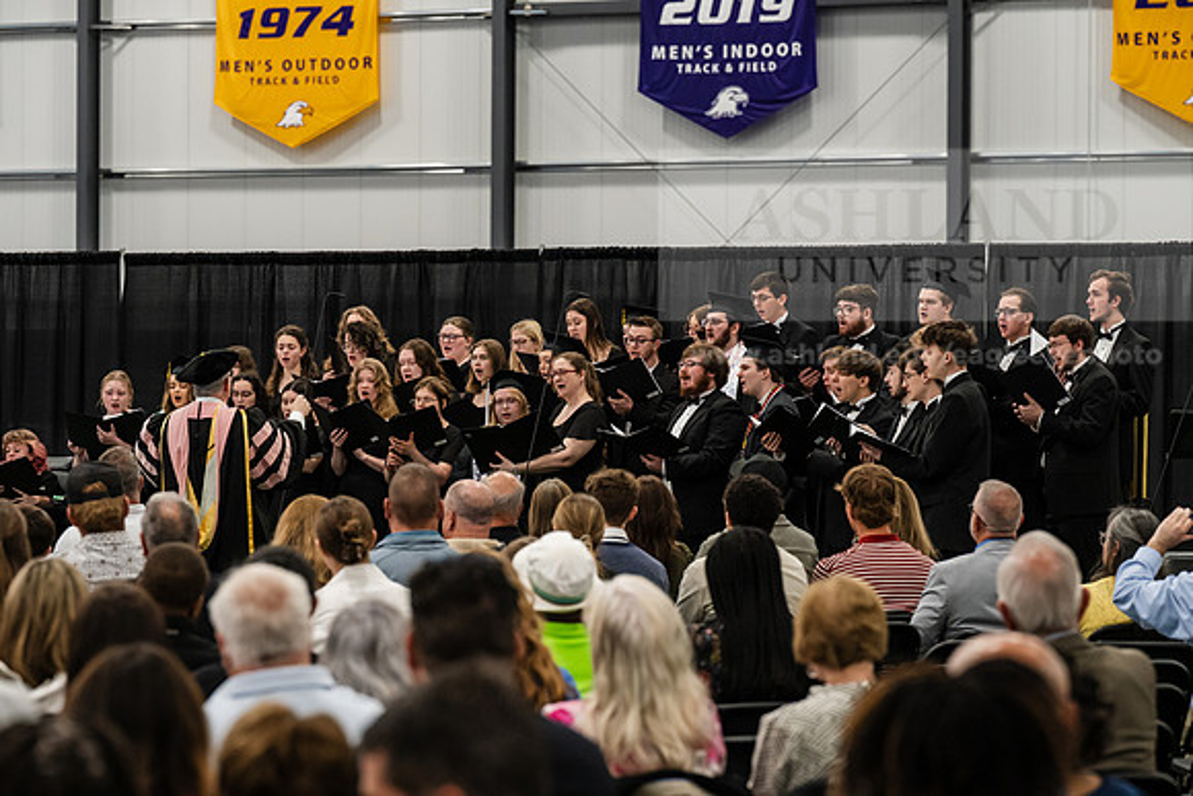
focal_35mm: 125
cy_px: 398
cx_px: 596
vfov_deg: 11.0
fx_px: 4143
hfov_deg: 16.4
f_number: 5
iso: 4000
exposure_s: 1/200
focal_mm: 125
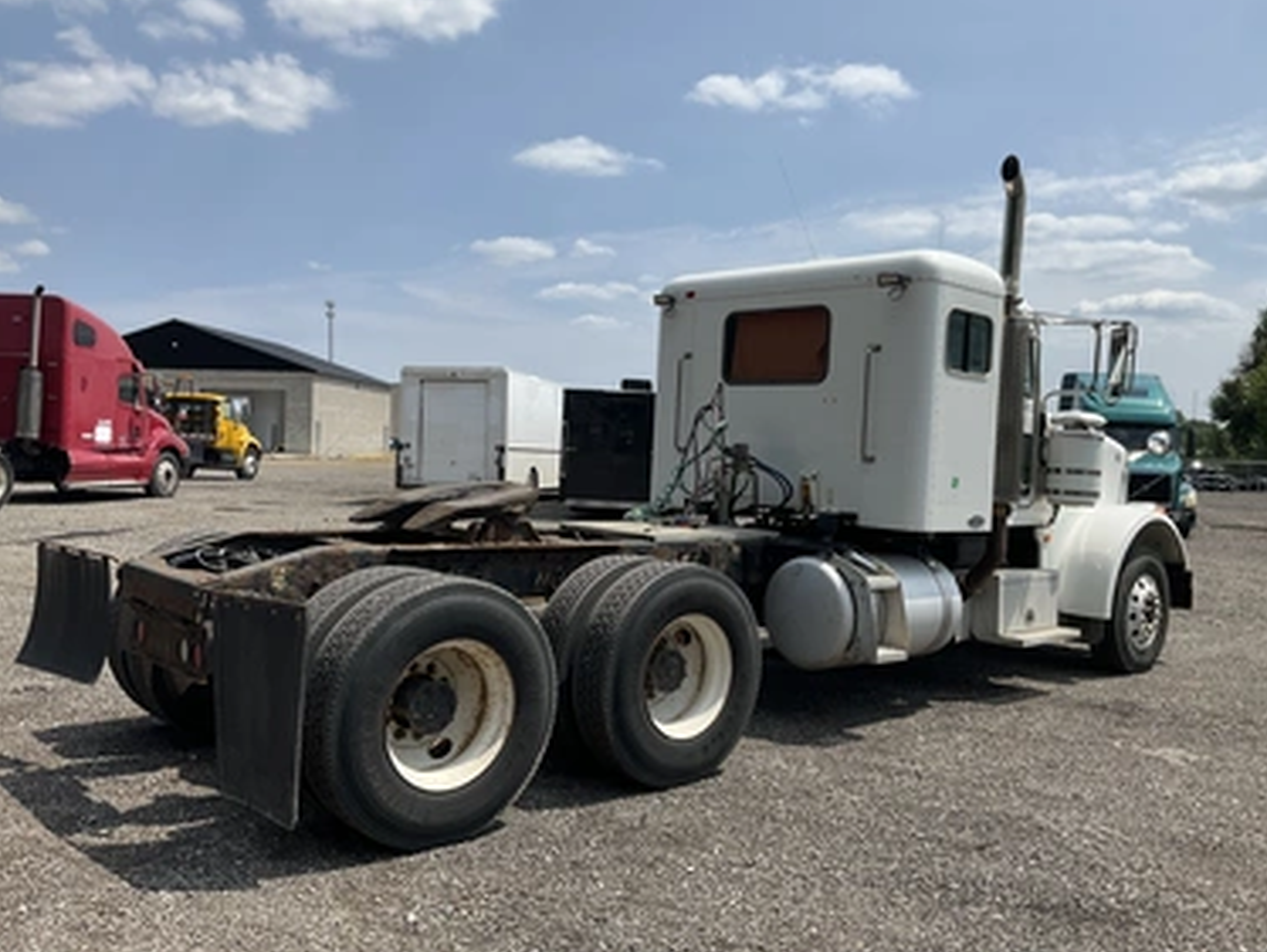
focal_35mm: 31
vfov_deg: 45.5
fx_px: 1135
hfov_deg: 58.3
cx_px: 674
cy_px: 454
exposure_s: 1/2667
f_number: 1.8
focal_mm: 3
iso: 25
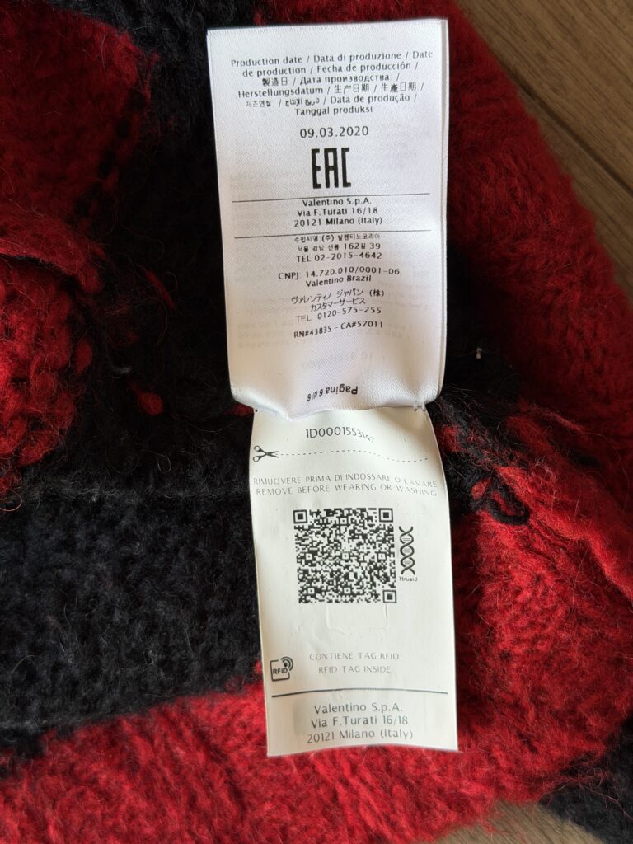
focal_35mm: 48
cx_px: 316
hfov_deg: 30.3
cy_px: 422
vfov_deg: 39.7
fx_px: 1170
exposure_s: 1/151
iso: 50
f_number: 1.78
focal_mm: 6.76
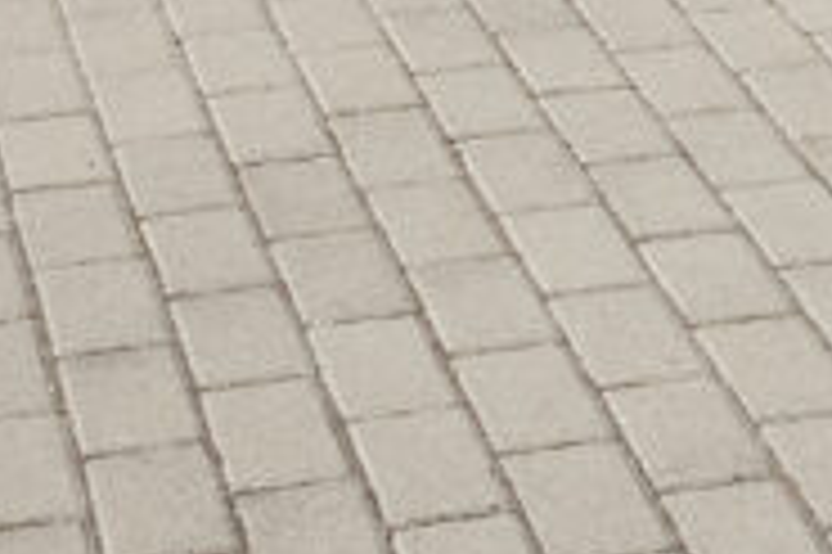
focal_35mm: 172
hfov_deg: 11.8
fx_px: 3971
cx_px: 949
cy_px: -917
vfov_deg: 7.3
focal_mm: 20.9
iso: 160
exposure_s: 1/320
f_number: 9
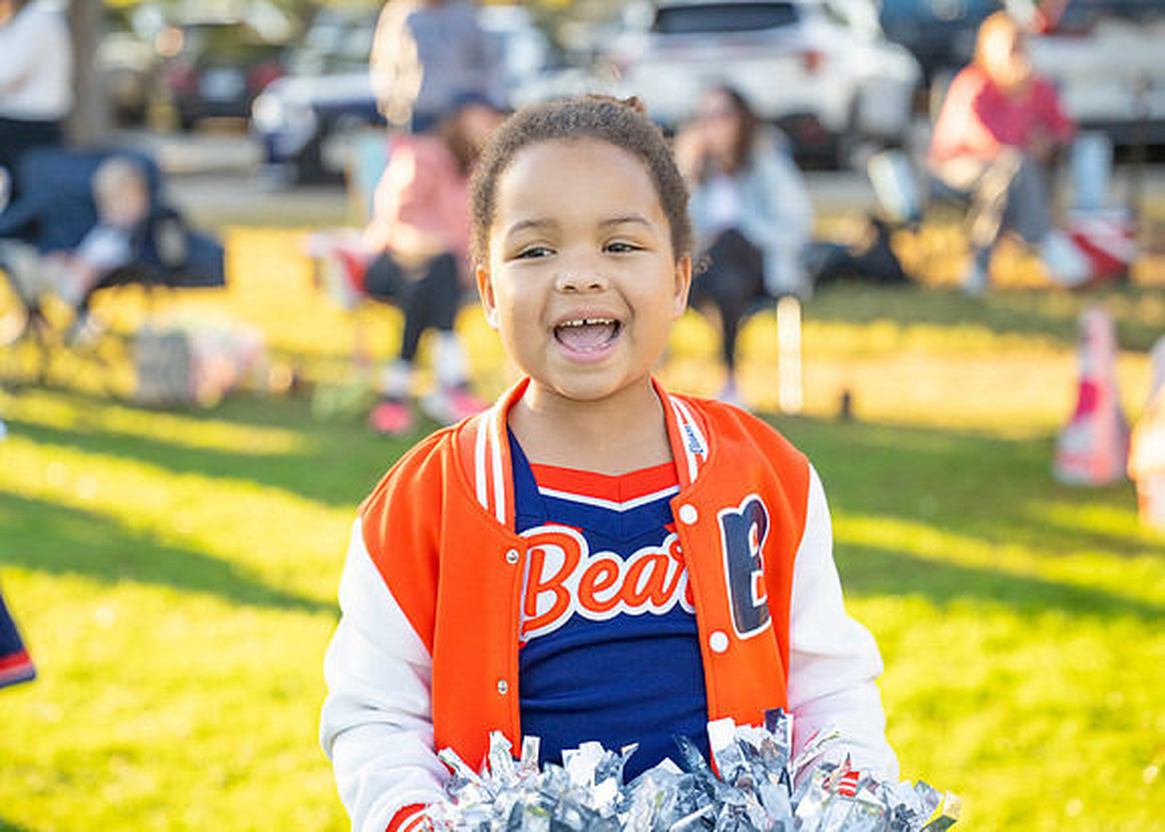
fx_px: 2522
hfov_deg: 26.0
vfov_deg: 18.7
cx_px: 554
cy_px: 428
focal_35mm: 76
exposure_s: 1/1600
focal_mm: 70
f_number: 2.8
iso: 400
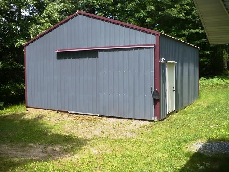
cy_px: 86
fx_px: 245
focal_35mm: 37
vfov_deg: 38.7
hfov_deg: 50.1
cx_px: 114
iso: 100
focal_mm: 6.1
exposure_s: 1/500
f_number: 2.8
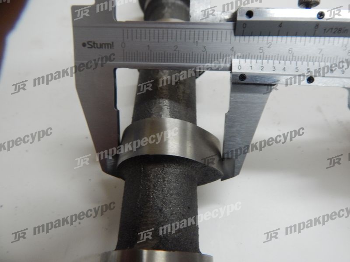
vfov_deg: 61.1
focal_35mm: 22
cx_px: 175
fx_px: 222
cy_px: 131
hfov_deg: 76.4
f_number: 3
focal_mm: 4
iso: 320
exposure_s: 1/30
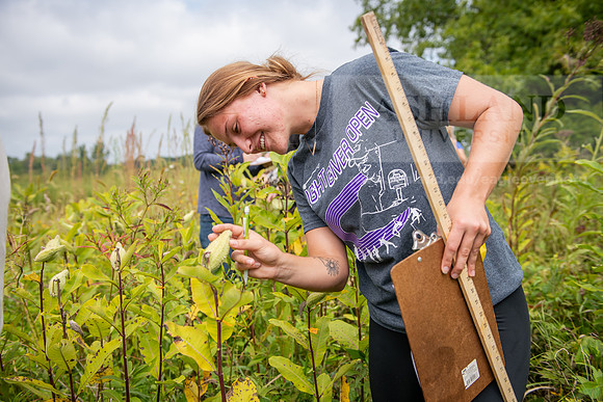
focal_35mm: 32
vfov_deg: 41.1
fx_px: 536
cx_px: 302
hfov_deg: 58.7
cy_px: 201
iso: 100
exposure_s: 1/500
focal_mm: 32
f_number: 3.5
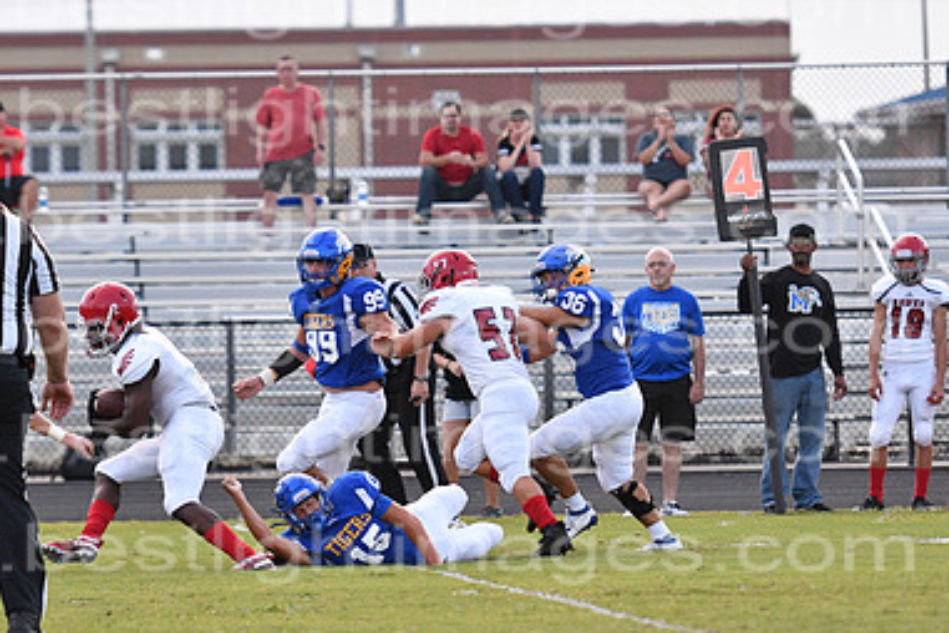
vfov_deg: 4.3
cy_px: 390
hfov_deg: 6.4
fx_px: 8435
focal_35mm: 320
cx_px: 351
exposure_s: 1/1250
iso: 1600
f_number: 3.2
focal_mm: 140
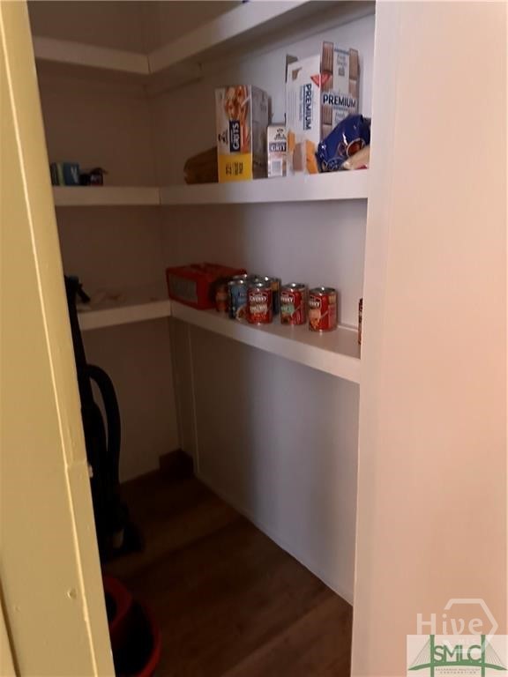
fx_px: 470
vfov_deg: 71.6
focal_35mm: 24
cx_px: 254
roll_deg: +2.1
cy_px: 338
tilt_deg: -11.7
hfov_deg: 56.8
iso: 1000
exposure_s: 1/30
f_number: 1.78
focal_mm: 6.86
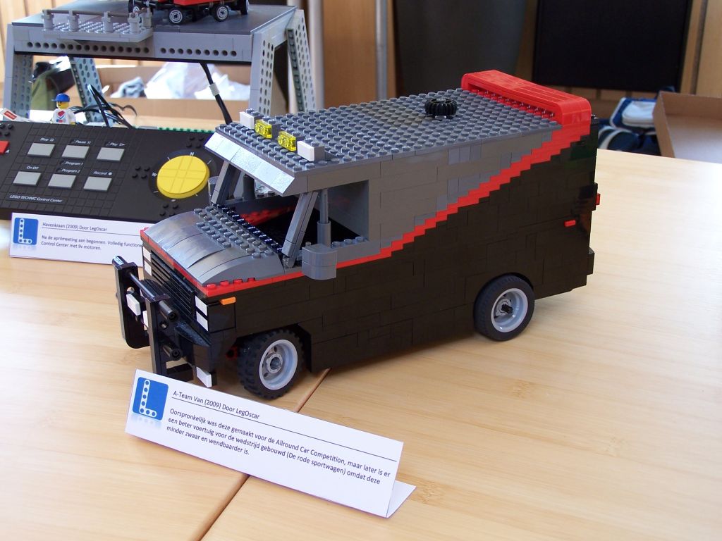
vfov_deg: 26.1
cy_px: 270
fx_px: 1168
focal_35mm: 56
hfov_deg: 34.3
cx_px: 361
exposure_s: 1/15
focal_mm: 9.3
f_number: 3.1
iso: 80
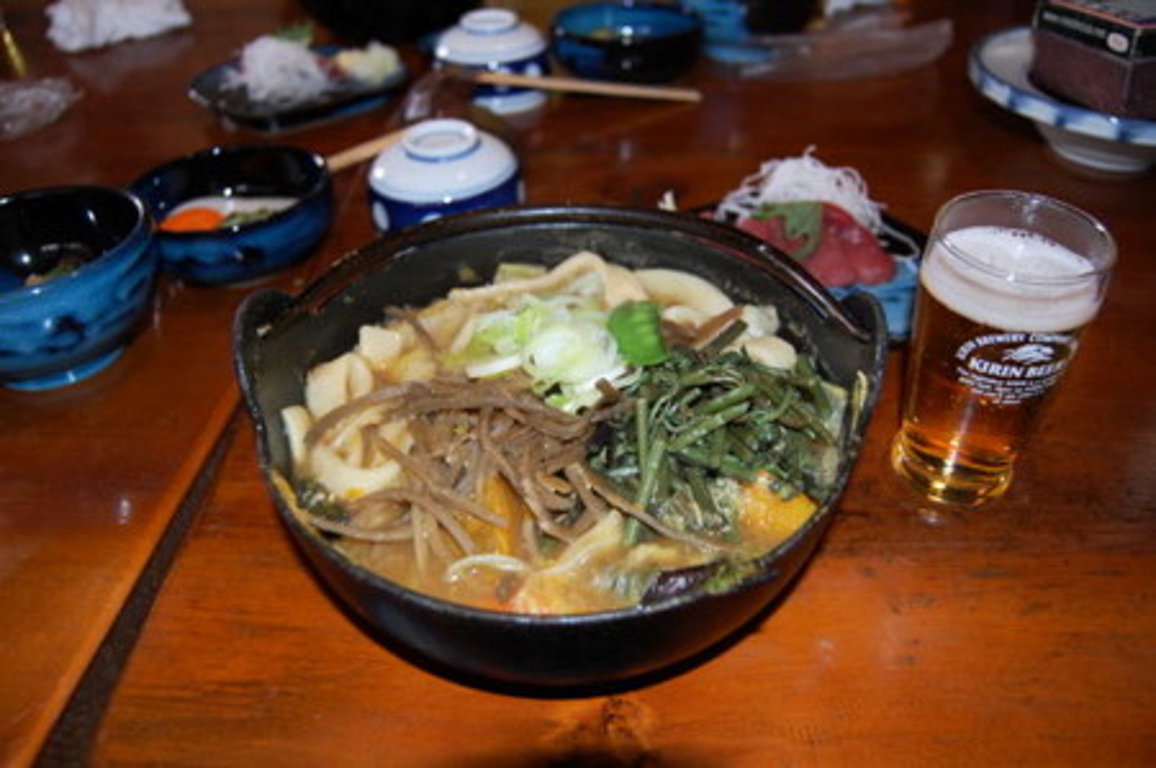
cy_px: 384
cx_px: 578
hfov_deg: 64.6
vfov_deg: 45.6
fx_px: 914
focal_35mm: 28
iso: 400
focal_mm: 19
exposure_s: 1/60
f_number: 3.5
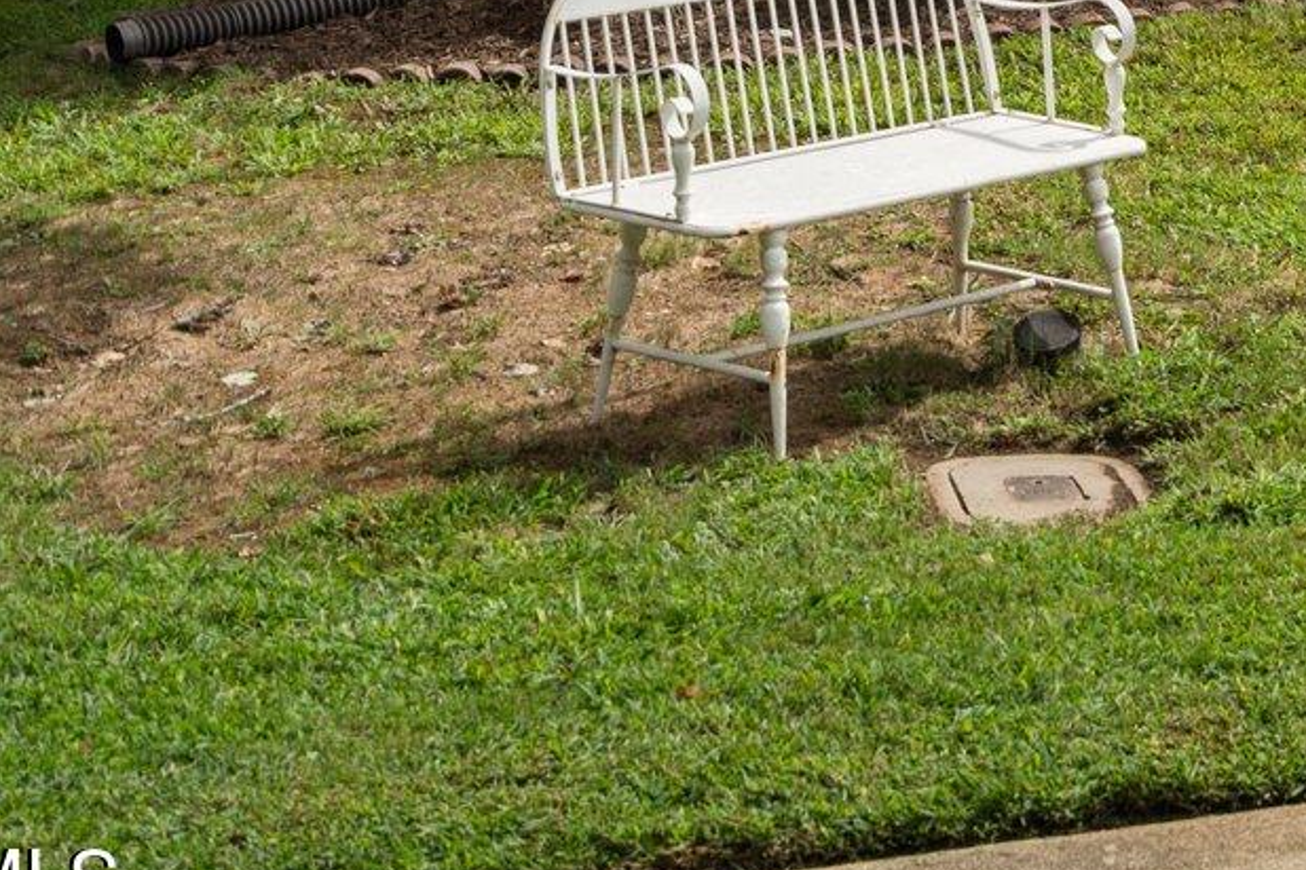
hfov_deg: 15.9
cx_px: 2060
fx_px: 4208
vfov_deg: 11.3
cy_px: -430
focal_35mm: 116
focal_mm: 35
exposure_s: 1/90
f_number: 5.6
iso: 100
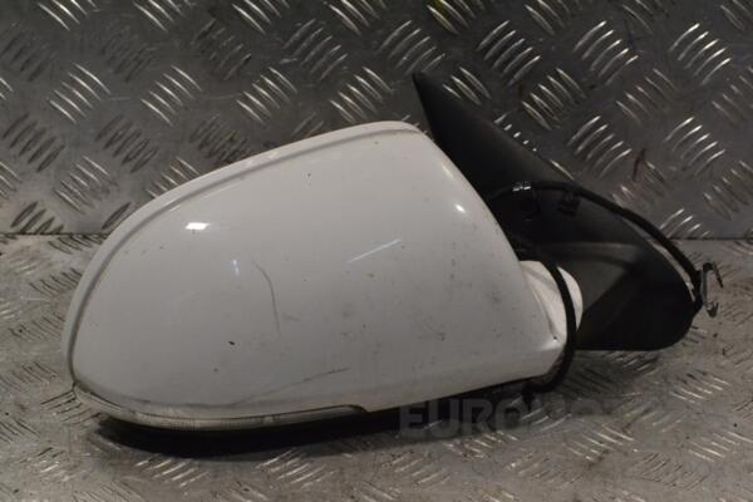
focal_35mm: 78
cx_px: 376
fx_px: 1631
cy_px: 251
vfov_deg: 17.5
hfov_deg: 26.0
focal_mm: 52
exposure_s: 1/500
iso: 3200
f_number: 11
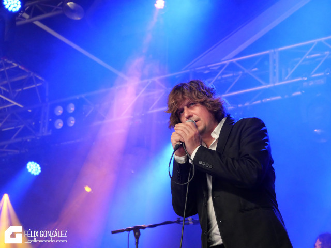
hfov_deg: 16.4
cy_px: 124
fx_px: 1147
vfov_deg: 12.3
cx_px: 166
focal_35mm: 120
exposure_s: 1/125
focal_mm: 60
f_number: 5.6
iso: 3200
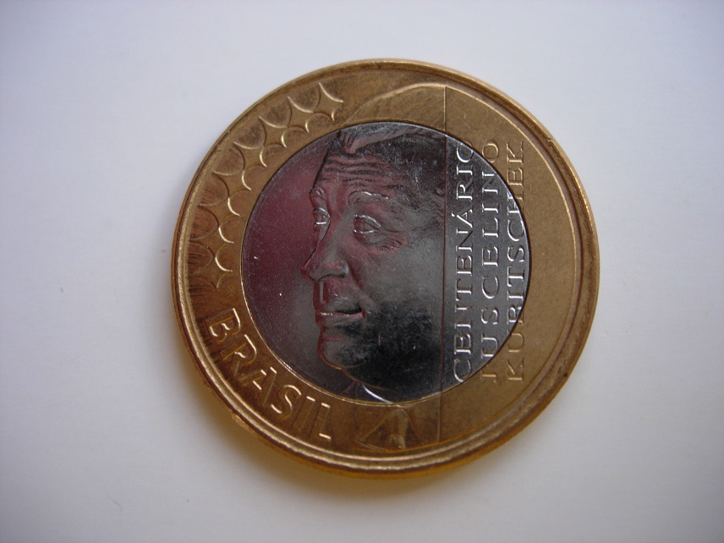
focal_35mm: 38
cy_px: 272
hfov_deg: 49.0
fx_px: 795
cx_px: 362
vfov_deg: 37.7
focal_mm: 7.8
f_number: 2.8
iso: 64
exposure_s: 1/32
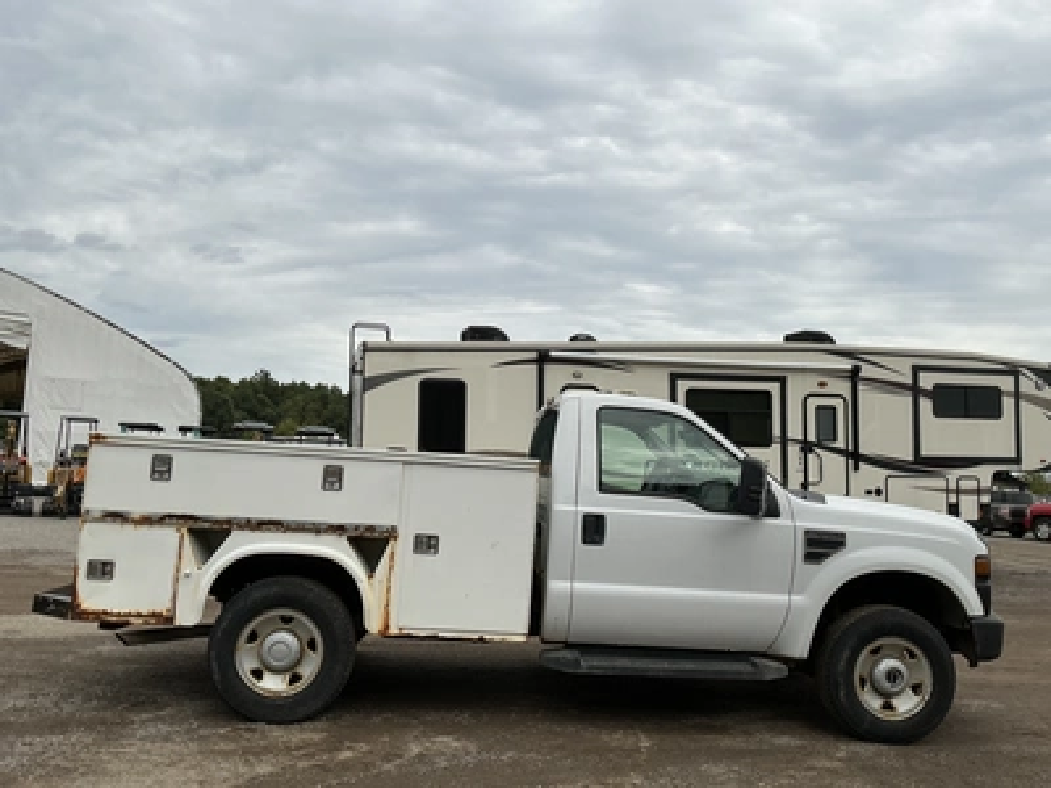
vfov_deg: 49.7
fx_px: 850
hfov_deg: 63.4
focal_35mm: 28
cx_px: 526
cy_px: 394
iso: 25
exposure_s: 1/2058
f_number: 1.8
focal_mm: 3
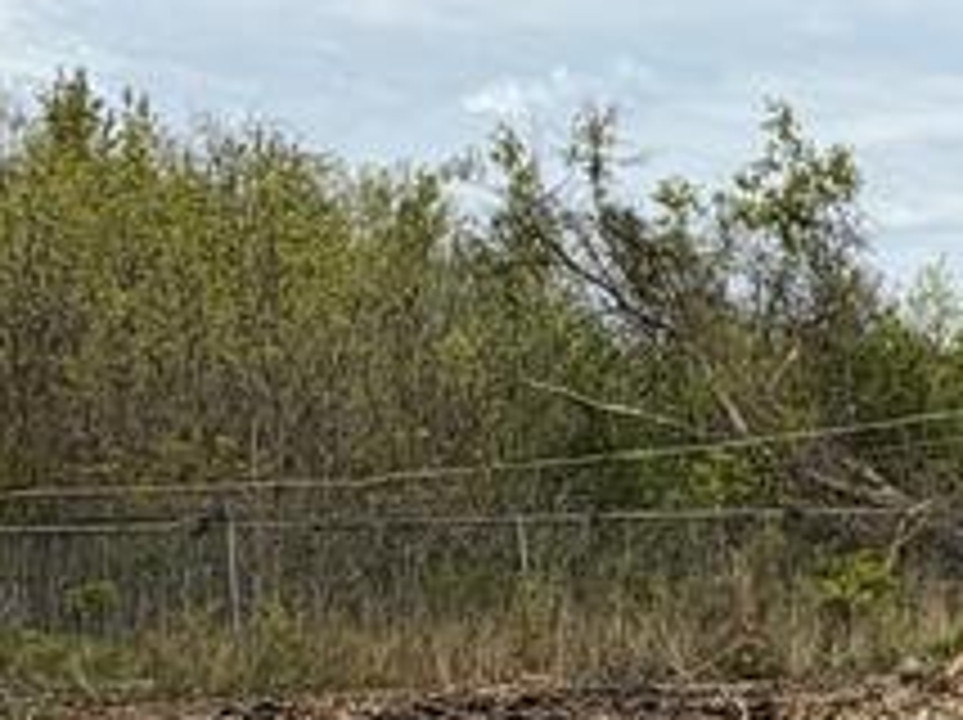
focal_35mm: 67
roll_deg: -0.2
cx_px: 1431
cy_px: 432
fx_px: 1862
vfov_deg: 21.9
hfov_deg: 23.4
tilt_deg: +2.9
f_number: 2.2
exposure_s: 1/1431
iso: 25
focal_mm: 2.22
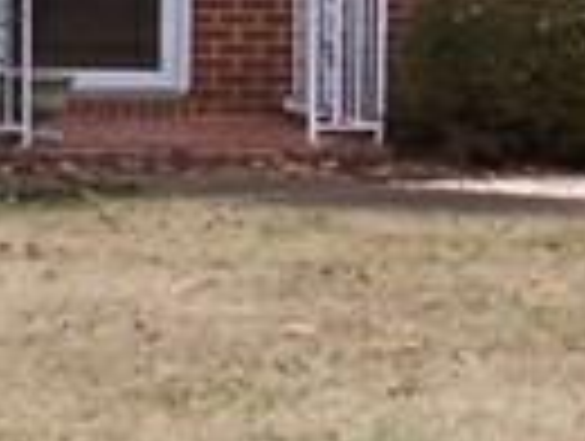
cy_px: -86
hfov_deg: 10.5
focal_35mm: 181
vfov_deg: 8.2
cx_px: -297
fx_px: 3065
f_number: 5.6
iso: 64
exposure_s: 1/100
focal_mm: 3.8
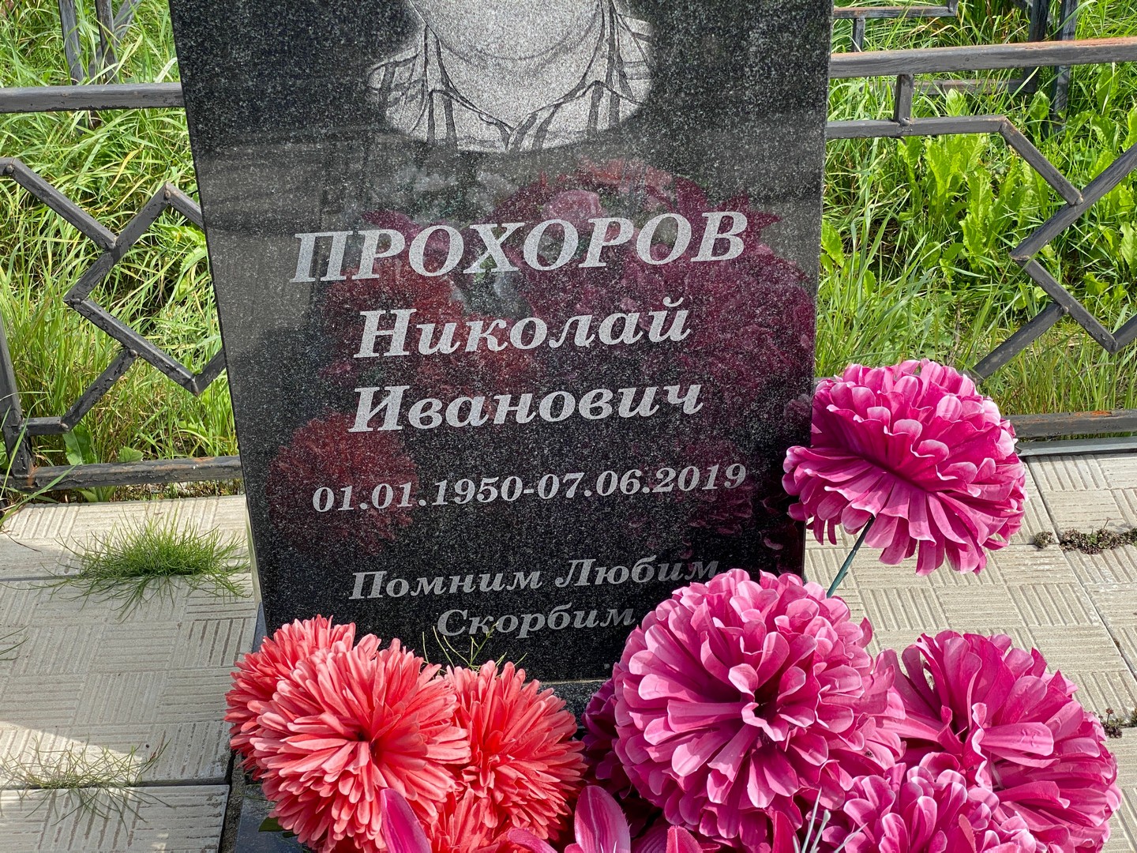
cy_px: 426
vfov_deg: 28.0
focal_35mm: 52
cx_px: 568
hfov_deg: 36.8
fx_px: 1708
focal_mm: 6
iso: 20
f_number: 2
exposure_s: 1/888
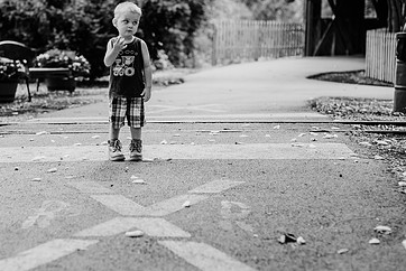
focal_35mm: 80
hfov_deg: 25.2
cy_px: 116
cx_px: 136
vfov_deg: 17.1
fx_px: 903
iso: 200
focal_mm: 50
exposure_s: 1/500
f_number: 2.2
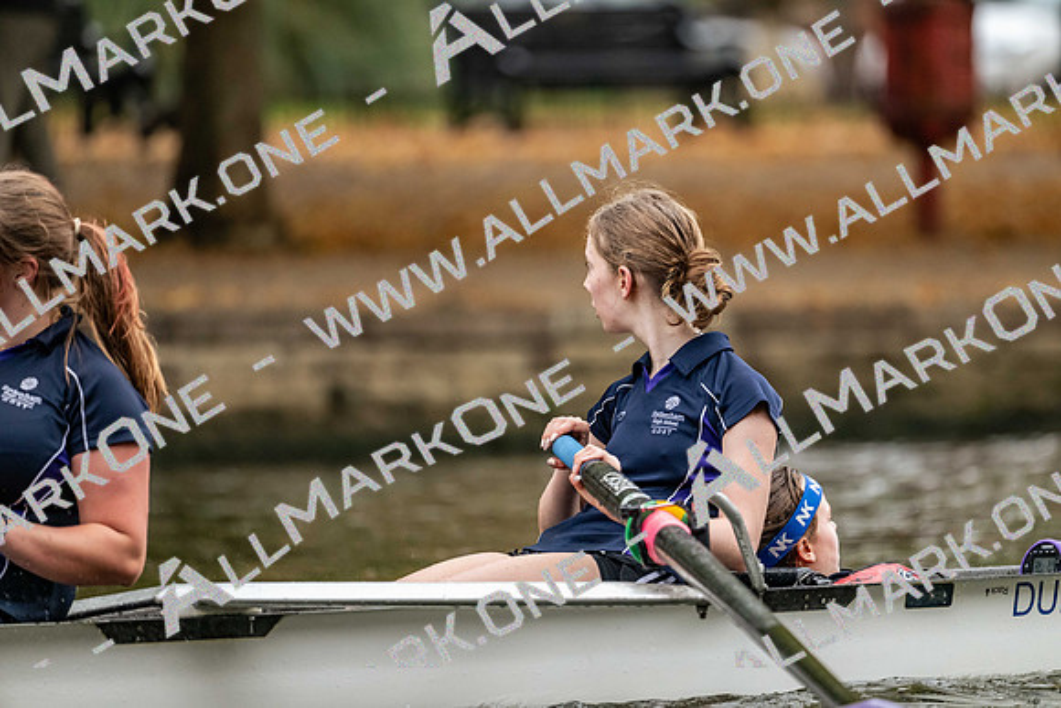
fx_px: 11791
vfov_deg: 3.4
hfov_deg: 5.2
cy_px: 354
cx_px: 530
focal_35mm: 400
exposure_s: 1/2500
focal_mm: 400
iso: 2800
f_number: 4.5
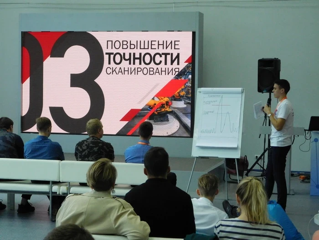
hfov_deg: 24.4
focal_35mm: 80
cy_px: 120
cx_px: 160
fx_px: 737
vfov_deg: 18.4
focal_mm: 14.2
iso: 720
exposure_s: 1/60
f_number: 4.4
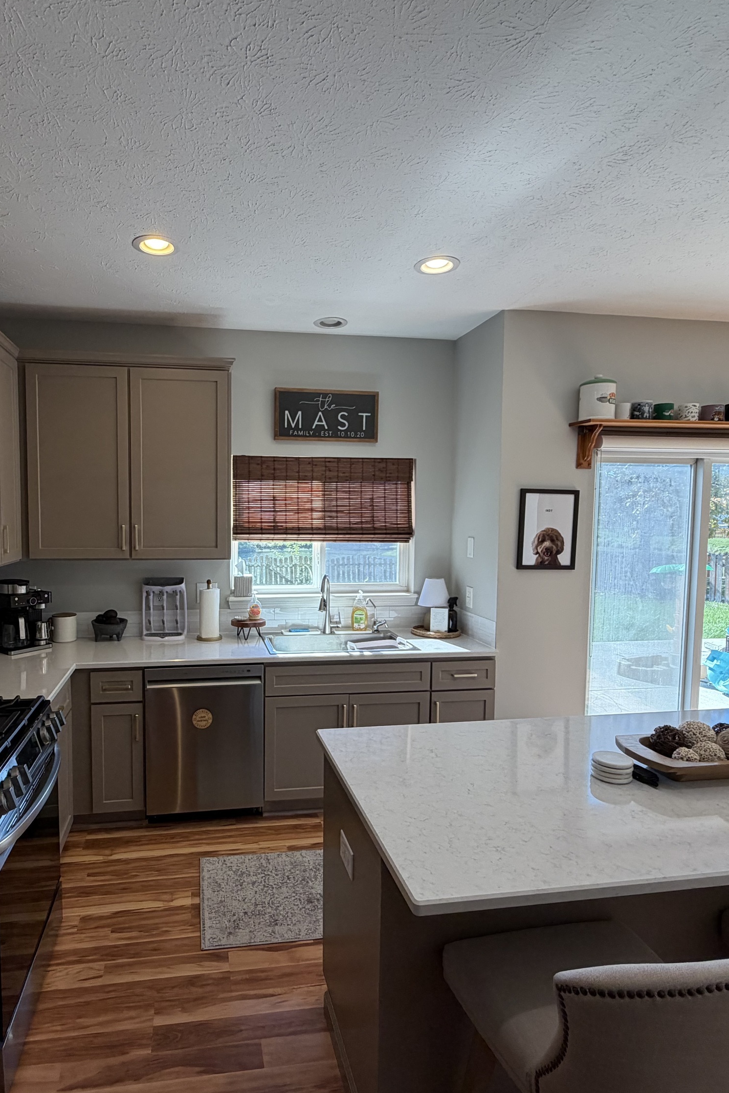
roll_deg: -0.6
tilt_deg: -3.8
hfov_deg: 61.3
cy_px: 556
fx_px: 608
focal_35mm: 20
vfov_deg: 84.0
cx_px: 286
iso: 100
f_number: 2.2
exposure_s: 1/120
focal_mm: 2.22
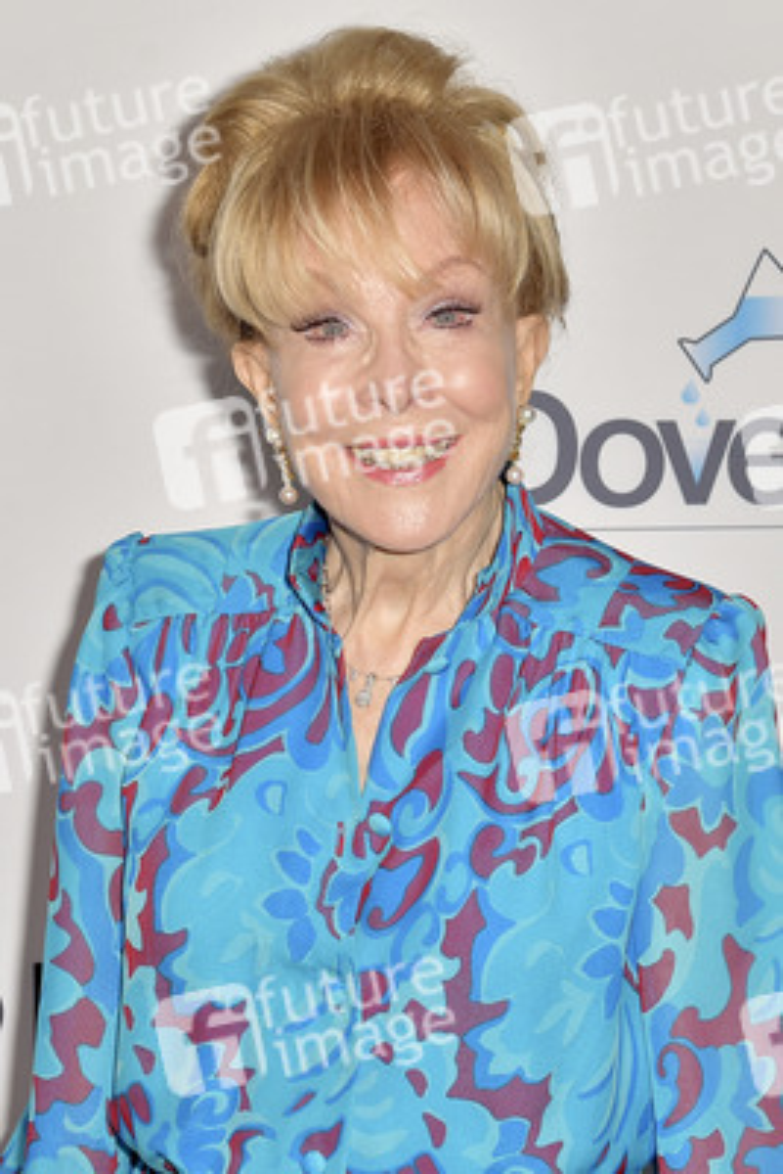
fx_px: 1825
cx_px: 392
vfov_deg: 35.6
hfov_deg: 24.2
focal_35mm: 56
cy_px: 587
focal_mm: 56
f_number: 6.3
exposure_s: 1/250
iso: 400
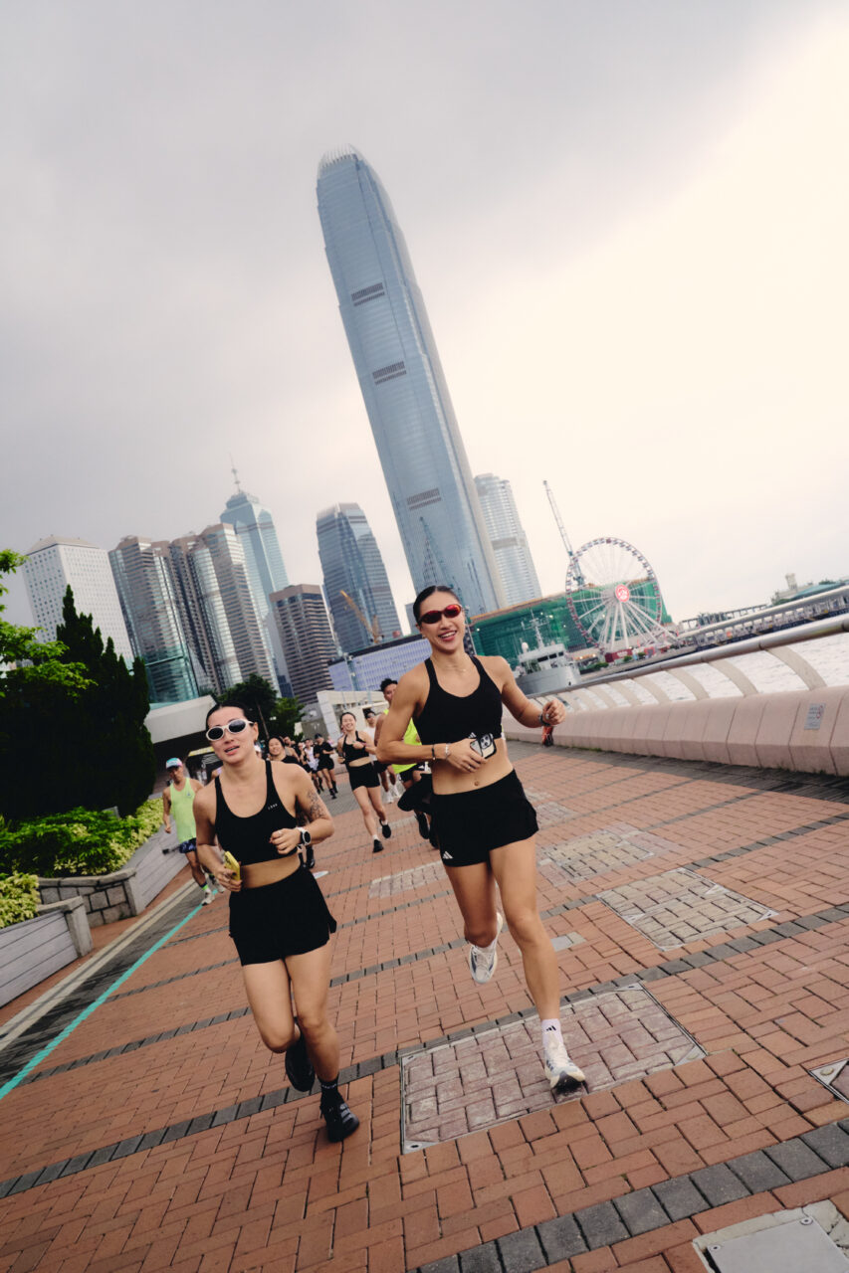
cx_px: 424
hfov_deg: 43.6
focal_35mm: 30
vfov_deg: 61.9
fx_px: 1061
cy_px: 636
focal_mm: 30
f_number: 5.6
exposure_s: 1/1000
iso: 1250
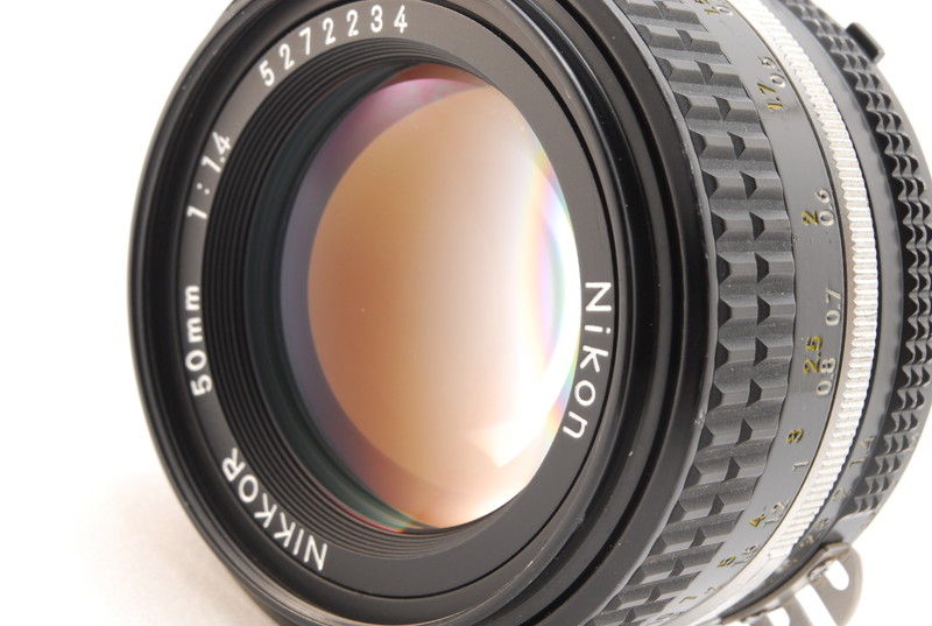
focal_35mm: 82
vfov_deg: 16.6
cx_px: 466
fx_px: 2140
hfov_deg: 24.6
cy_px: 313
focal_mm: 55
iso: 320
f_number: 16
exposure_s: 1/100
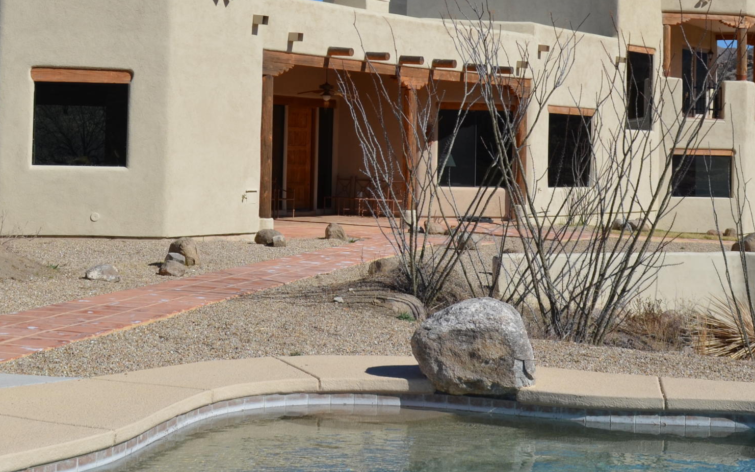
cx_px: 354
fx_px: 1399
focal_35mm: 68
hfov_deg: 30.2
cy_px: 76
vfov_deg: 18.9
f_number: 9
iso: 100
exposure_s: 1/400
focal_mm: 22
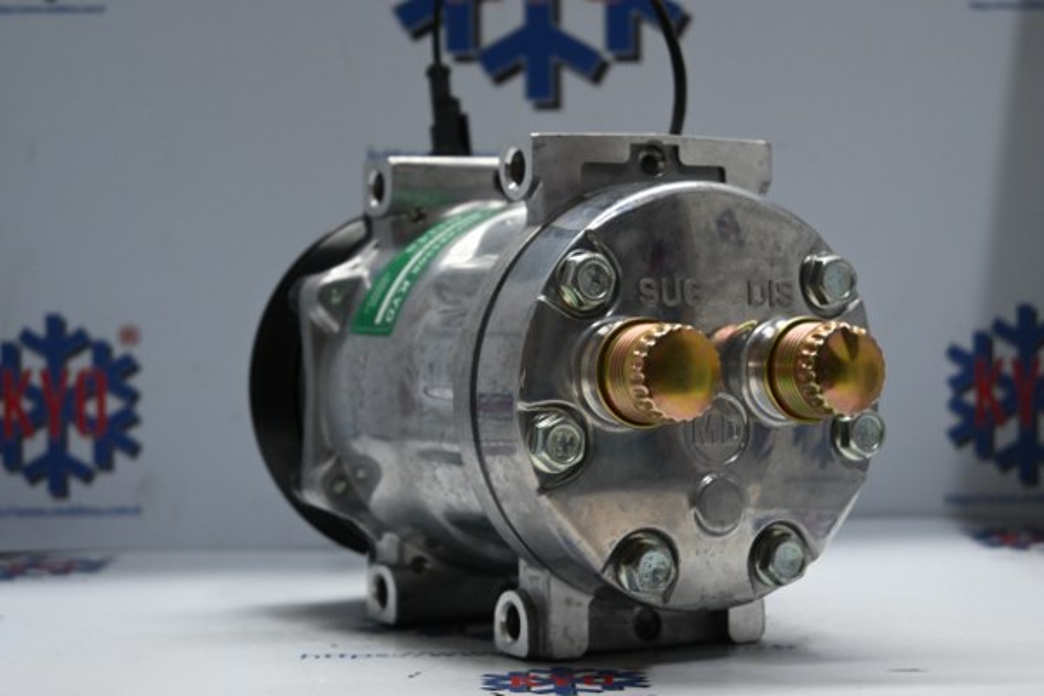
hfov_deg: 27.0
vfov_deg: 18.2
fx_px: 2175
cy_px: 348
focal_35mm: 75
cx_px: 522
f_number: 6.3
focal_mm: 50
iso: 1600
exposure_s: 1/80
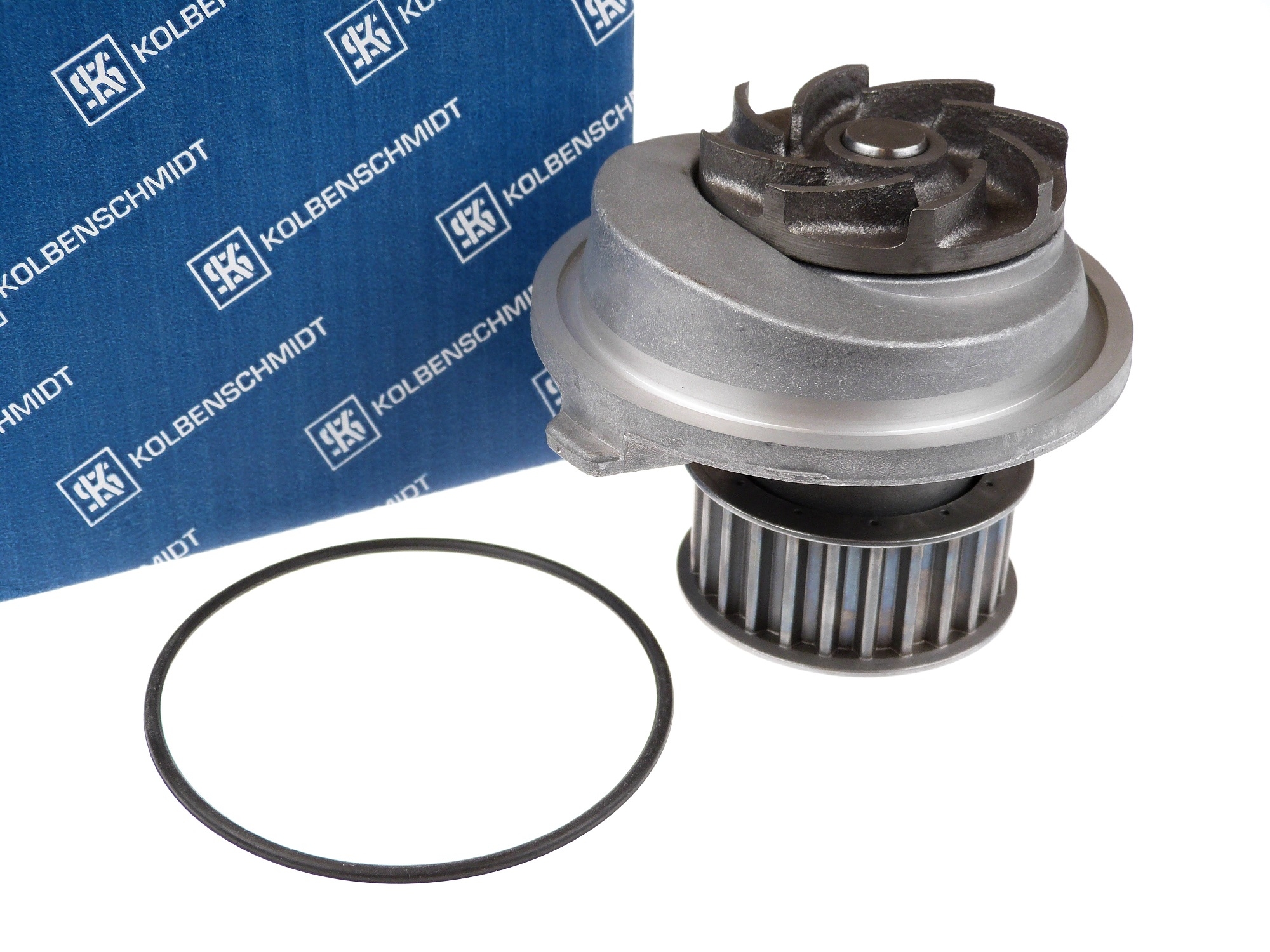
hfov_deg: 34.3
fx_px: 2055
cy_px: 476
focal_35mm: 56
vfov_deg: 26.1
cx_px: 635
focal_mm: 10
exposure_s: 1/80
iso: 100
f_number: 3.2
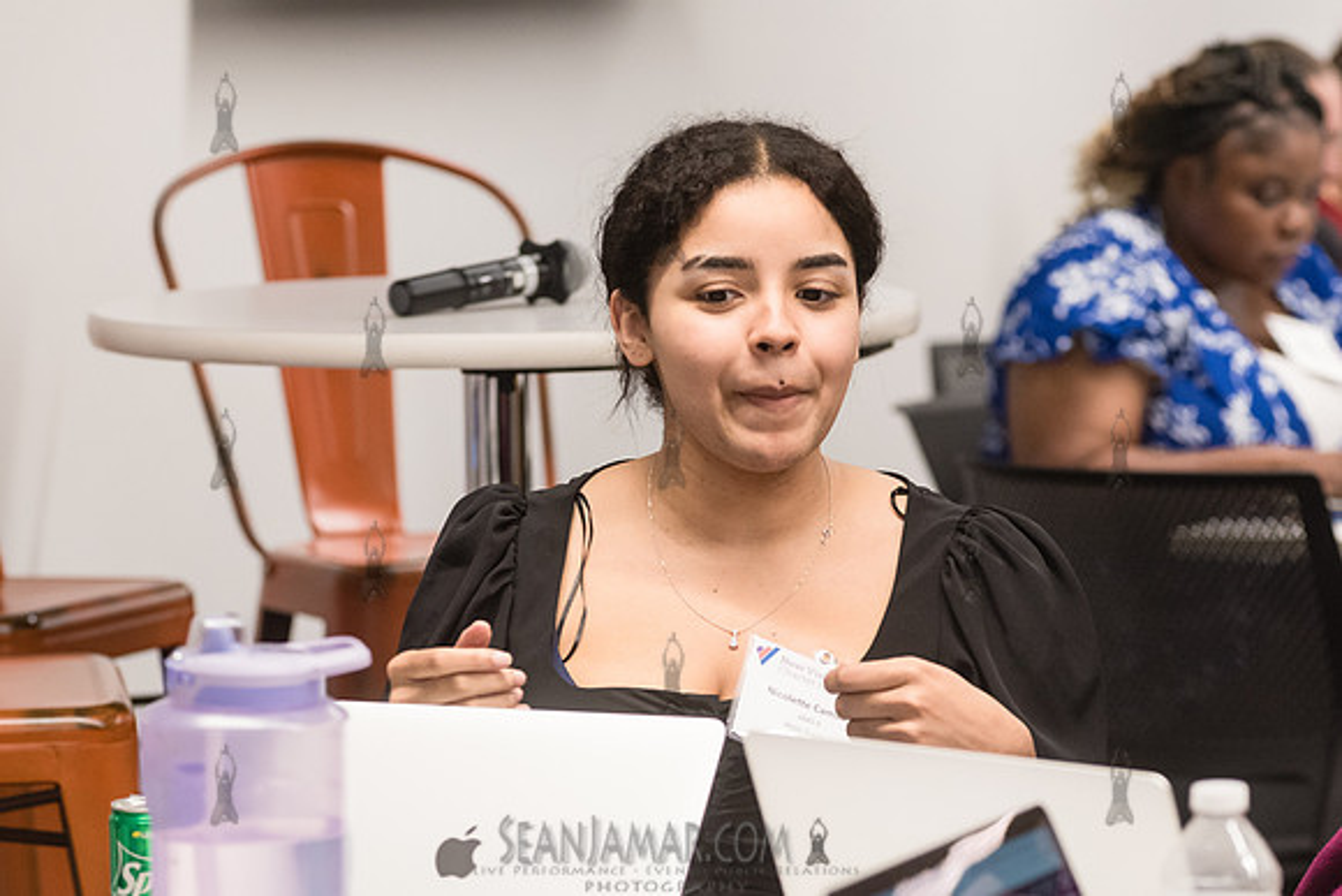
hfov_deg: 15.6
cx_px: 738
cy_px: 527
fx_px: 4910
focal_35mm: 132
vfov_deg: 10.4
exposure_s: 1/250
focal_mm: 112
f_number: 4
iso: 2500
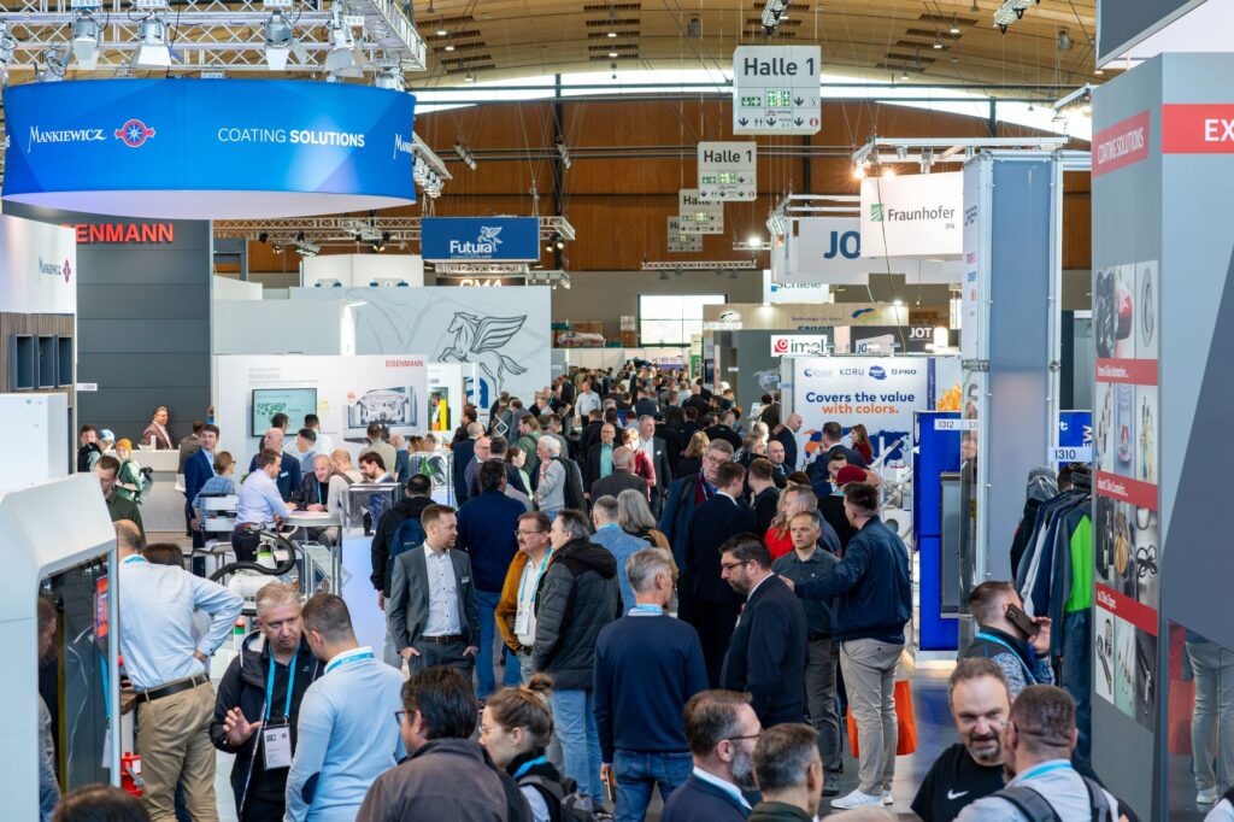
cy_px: 411
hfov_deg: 23.9
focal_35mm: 85
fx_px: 2913
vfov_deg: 16.1
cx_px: 617
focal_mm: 85
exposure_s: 1/200
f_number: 7.1
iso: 2500
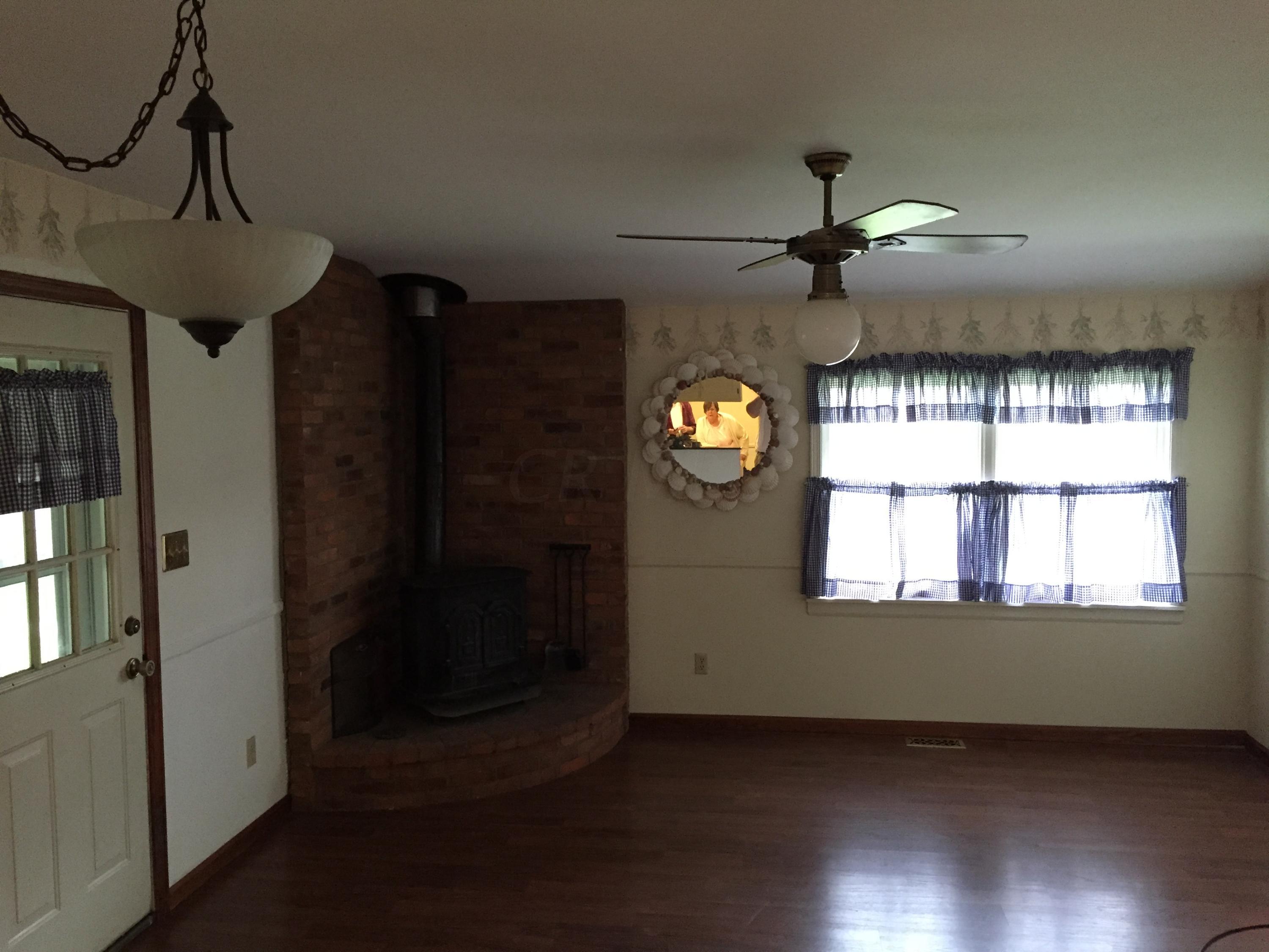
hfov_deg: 61.7
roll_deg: -0.1
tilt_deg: -3.1
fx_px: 1063
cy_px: 476
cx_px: 634
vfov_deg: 48.2
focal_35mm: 29
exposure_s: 1/30
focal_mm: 4.15
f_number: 2.2
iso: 250
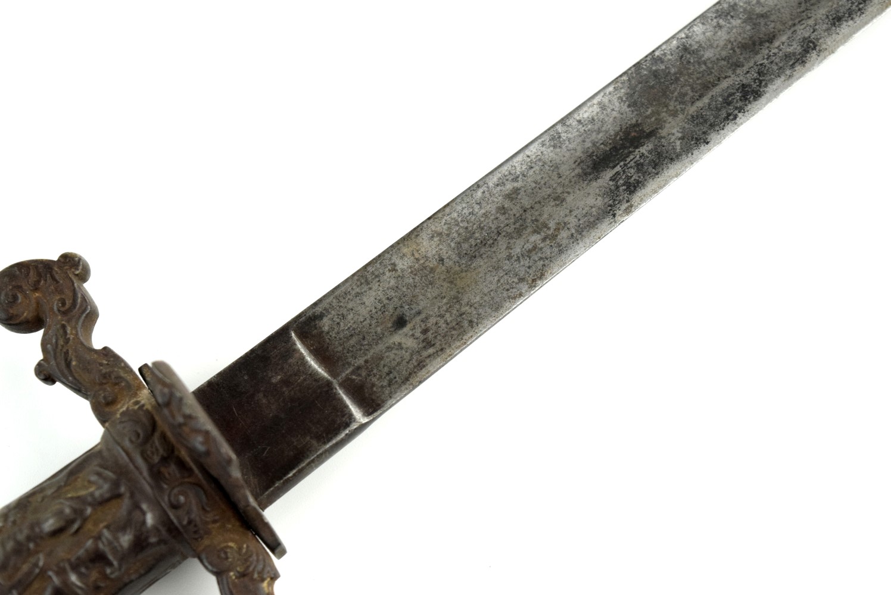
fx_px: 1932
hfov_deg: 26.0
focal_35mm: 78
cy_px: 298
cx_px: 446
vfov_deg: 17.5
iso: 1600
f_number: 5.6
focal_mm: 52
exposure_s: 1/2500
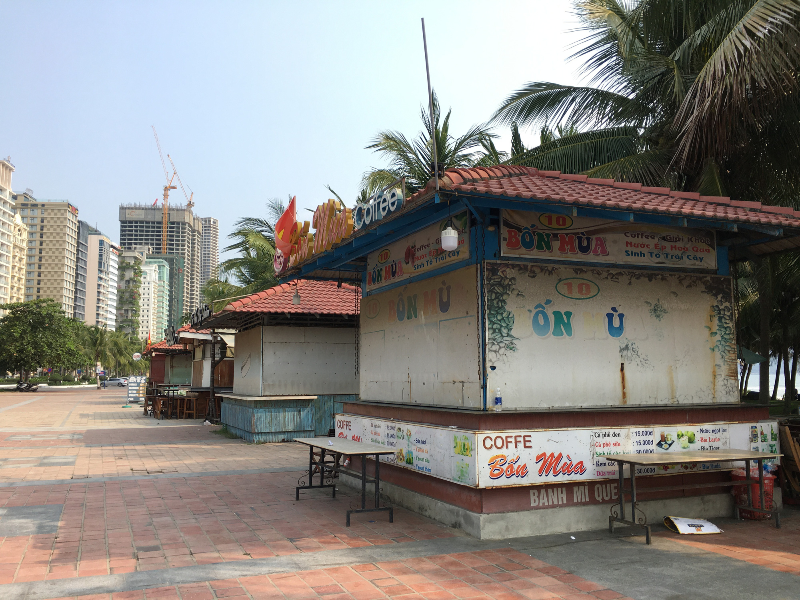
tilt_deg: +7.5
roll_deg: +0.1
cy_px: 300
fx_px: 670
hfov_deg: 61.7
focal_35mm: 29
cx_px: 400
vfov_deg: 48.2
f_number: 2.2
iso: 25
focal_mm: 4.15
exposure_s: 1/810
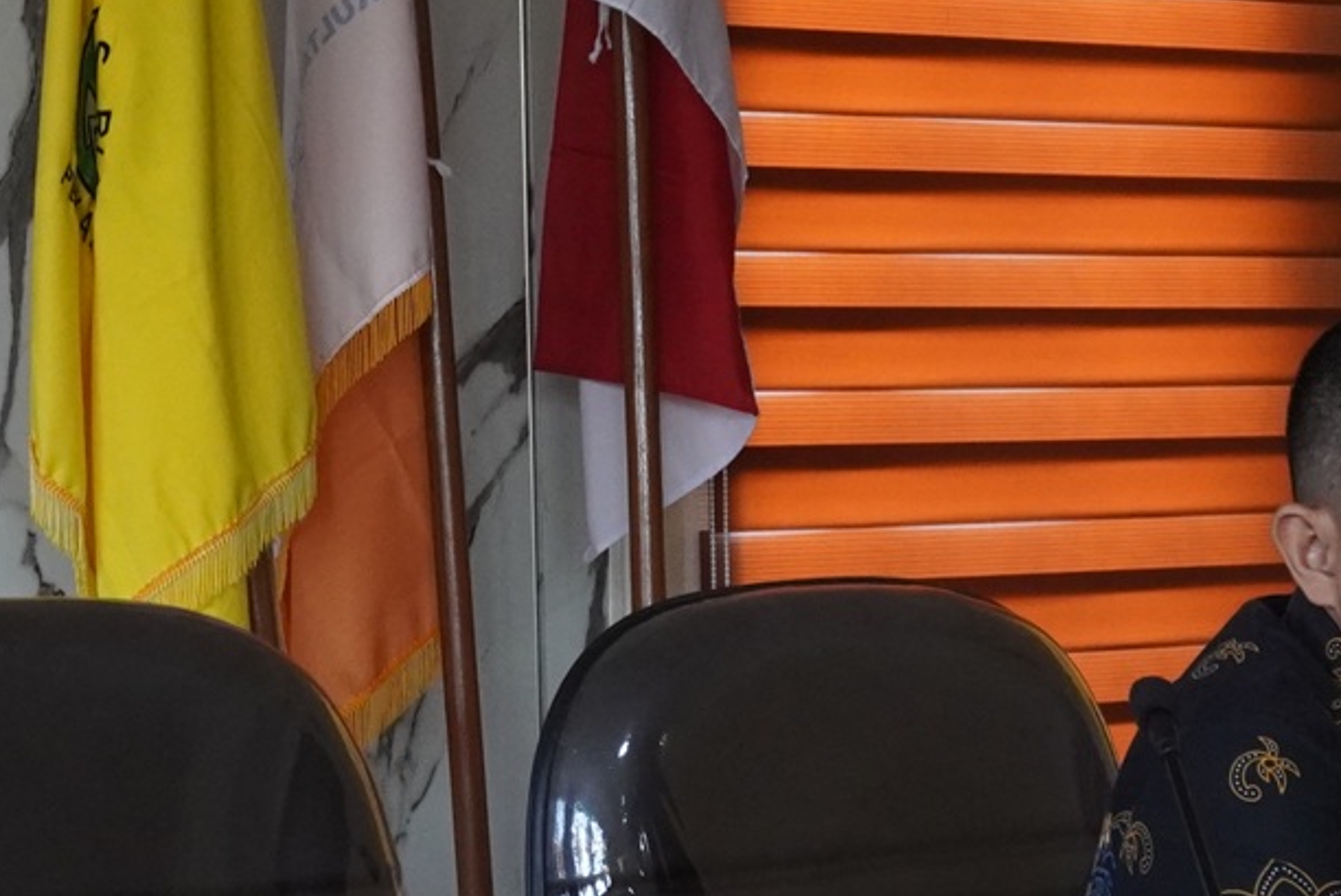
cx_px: 944
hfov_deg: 13.6
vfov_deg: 9.1
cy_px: 453
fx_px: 5619
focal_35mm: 151
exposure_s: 1/50
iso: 1600
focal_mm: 29
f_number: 5.6
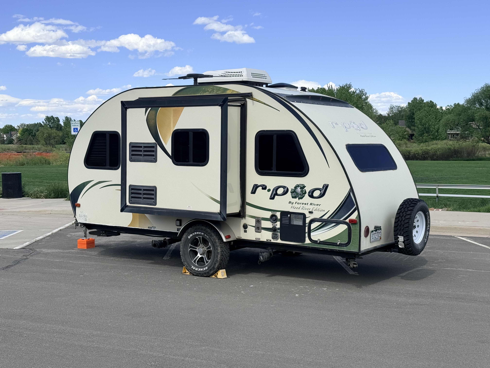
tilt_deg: -3.1
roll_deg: +0.5
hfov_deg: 39.7
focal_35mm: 48
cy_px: 184
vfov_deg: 30.3
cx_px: 245
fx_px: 679
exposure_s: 1/5208
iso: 64
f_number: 1.78
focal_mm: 6.76
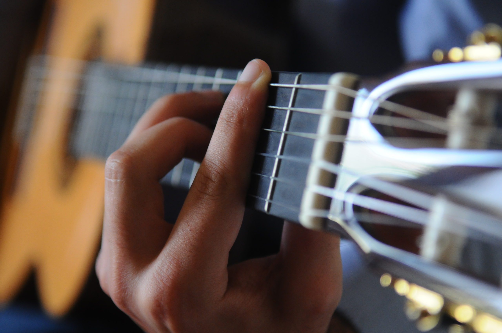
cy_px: 166
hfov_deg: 24.6
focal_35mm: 82
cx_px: 251
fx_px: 1149
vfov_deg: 16.5
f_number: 2.8
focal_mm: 55
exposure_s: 1/100
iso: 1000
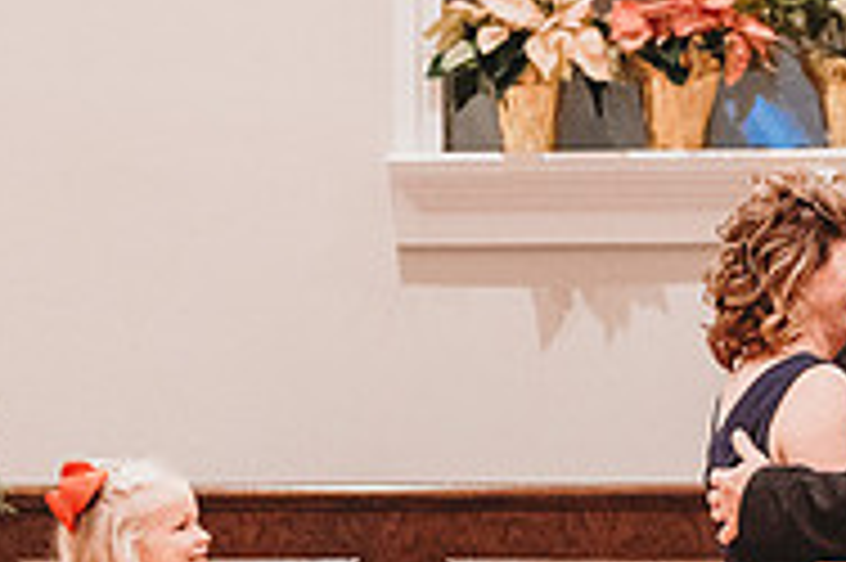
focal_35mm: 370
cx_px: 954
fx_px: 8687
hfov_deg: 5.6
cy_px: 285
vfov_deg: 3.7
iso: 8000
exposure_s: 1/200
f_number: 4
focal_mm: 120
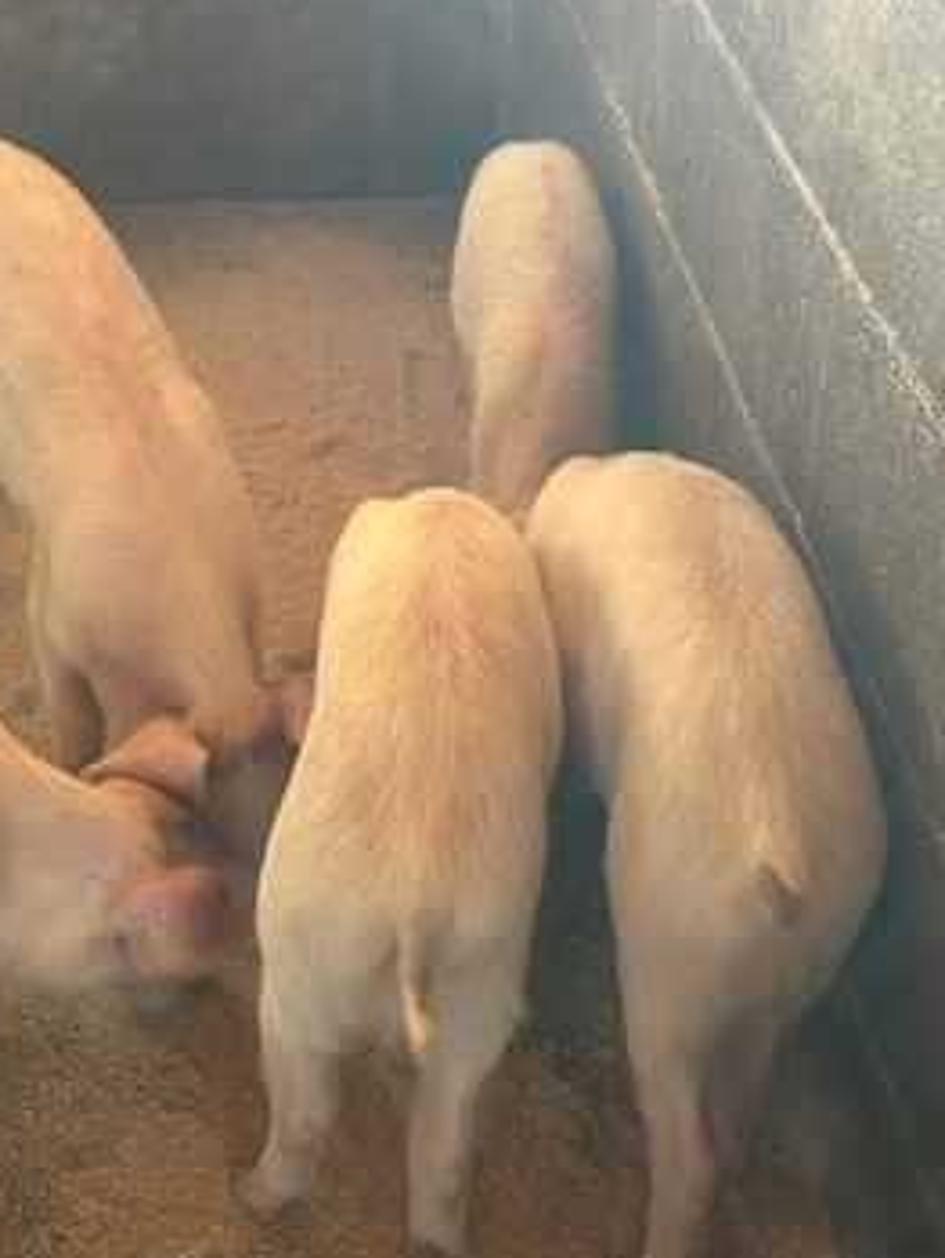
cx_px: 447
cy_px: 678
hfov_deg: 26.6
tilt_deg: -37.0
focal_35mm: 55
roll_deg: -2.1
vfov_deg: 34.9
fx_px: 2001
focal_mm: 6.86
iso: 500
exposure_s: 1/40
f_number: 1.78
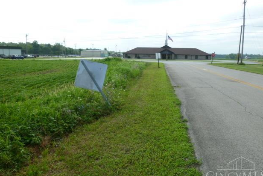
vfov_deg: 48.0
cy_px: 88
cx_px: 135
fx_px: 197
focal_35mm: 27
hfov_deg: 67.4
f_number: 3.3
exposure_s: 1/500
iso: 100
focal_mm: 4.5
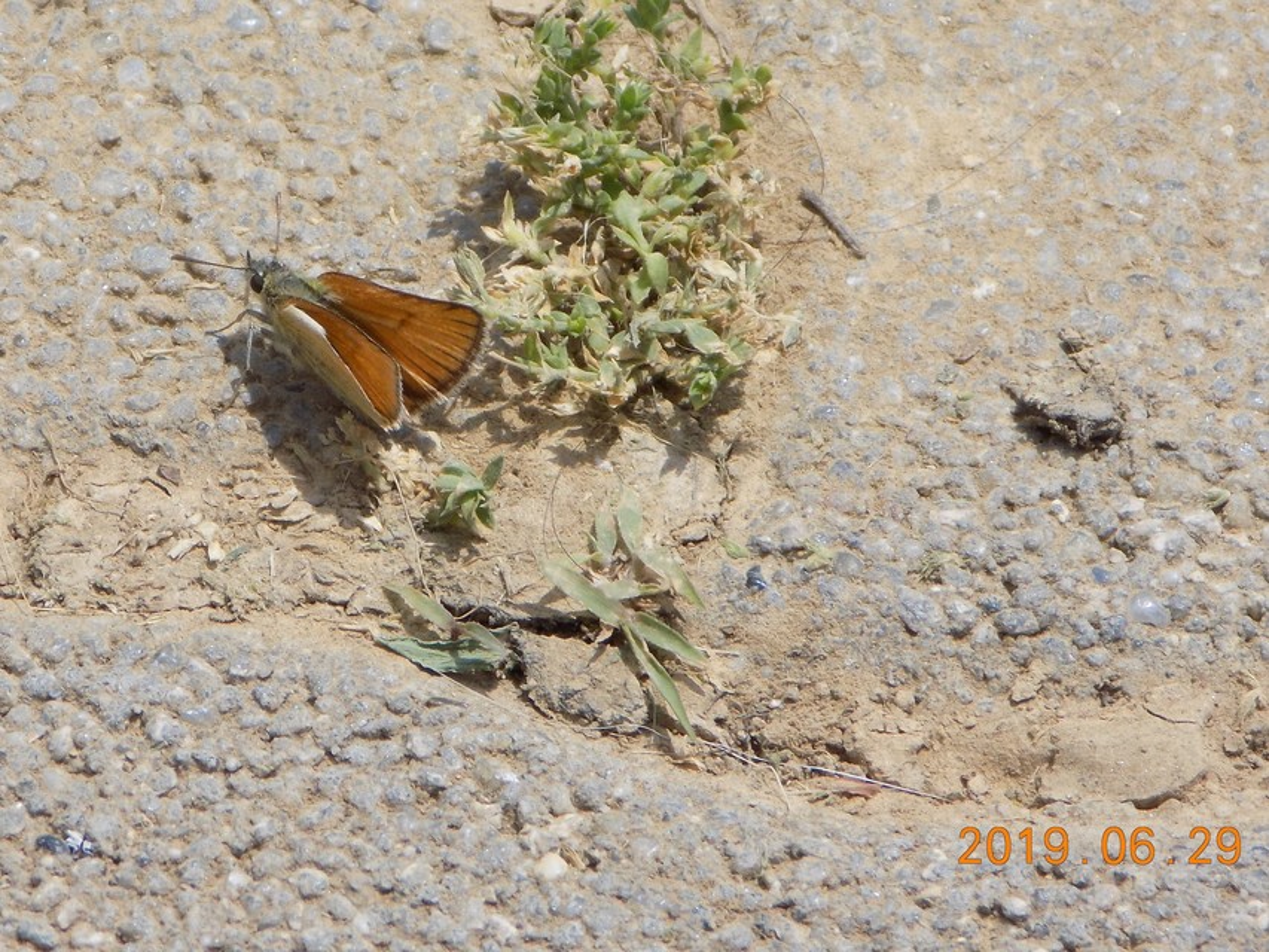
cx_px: 634
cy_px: 476
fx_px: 8616
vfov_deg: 6.3
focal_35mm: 235
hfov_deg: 8.4
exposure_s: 1/500
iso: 80
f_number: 5.6
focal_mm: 41.8
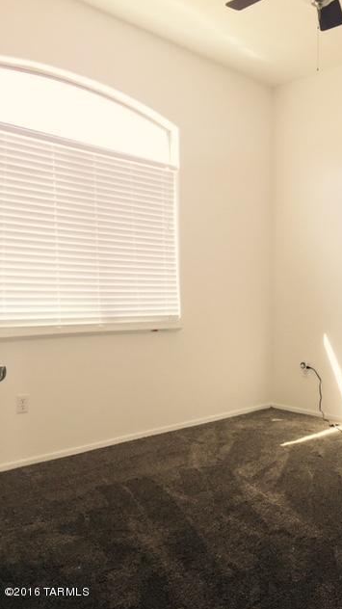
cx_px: 230
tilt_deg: -0.2
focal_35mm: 32
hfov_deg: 36.2
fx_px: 516
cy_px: 306
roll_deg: -1.5
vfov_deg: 61.0
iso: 32
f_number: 2.2
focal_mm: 4.15
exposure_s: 1/120
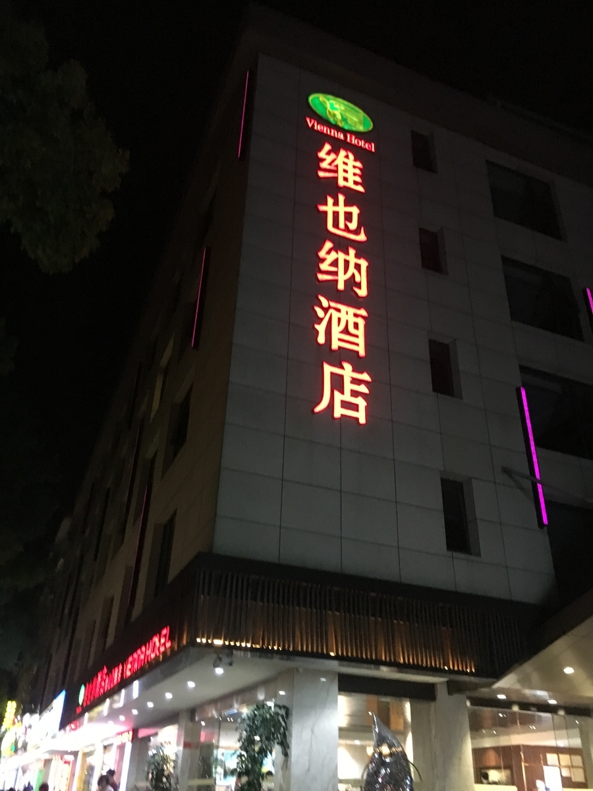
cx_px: 296
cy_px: 396
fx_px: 662
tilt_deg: +35.9
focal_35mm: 29
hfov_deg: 48.2
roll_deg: -0.6
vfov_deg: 61.7
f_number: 2.2
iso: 320
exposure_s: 1/17
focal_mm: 4.15
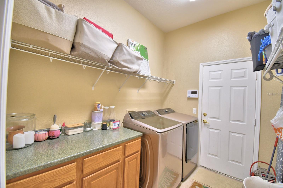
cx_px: 142
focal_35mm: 15
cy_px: 94
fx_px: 118
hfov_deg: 100.4
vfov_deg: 77.3
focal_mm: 10
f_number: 4.5
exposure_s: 1/50
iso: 400
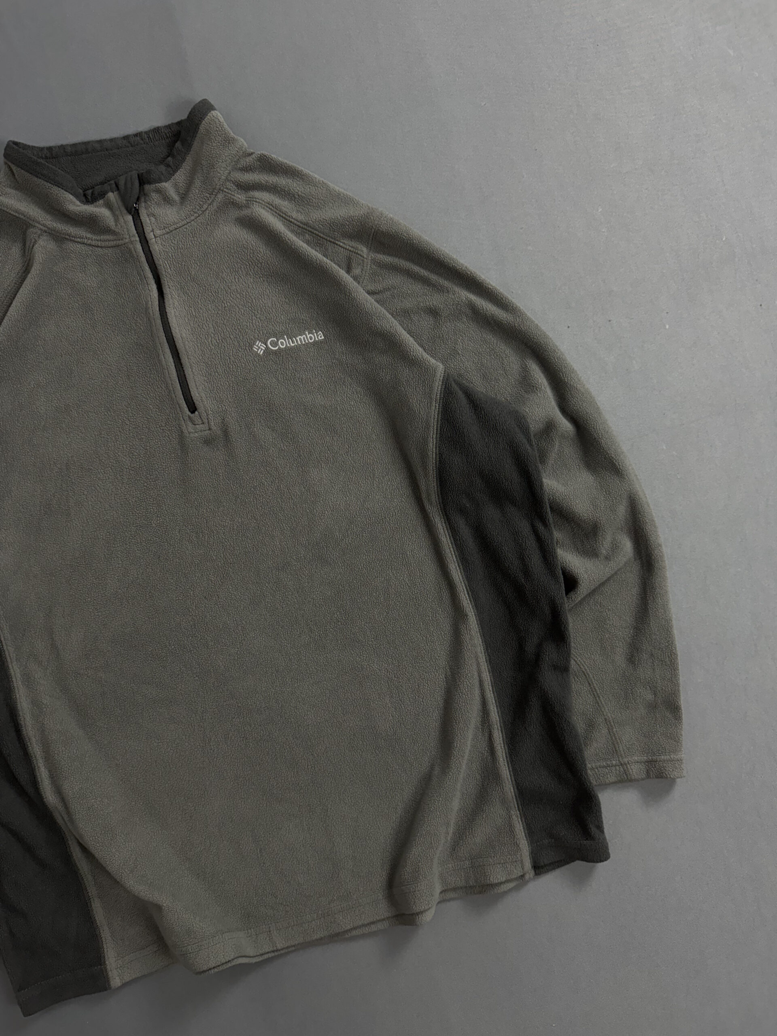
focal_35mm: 24
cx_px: 388
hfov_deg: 56.8
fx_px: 718
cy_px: 518
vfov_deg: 71.6
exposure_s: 1/120
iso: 160
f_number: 1.78
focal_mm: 6.76
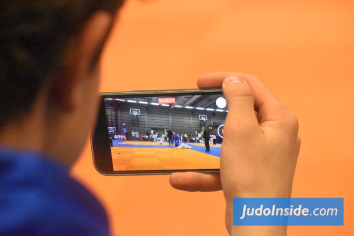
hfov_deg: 11.4
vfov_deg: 7.6
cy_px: 118
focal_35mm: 180
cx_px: 177
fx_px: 1770
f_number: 7.1
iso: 12800
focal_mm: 120
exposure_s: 1/500
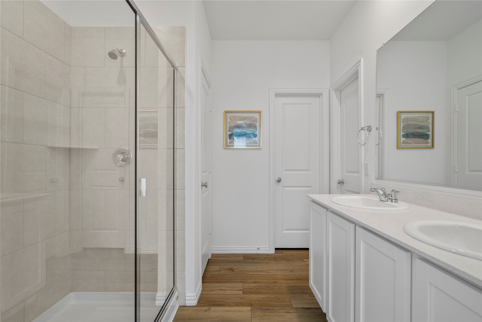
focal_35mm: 16
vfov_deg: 73.7
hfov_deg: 96.7
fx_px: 214
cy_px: 161
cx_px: 241
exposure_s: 1/15
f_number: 7.1
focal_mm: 16
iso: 500
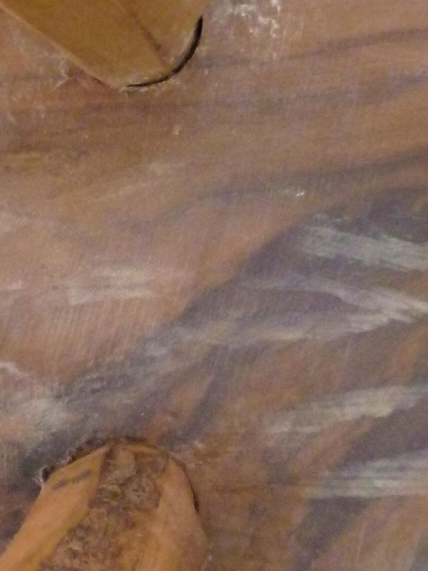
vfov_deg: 9.9
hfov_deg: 7.5
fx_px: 3281
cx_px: 329
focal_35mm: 199
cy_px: 514
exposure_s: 1/4
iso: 400
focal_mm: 9.9
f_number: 4.2
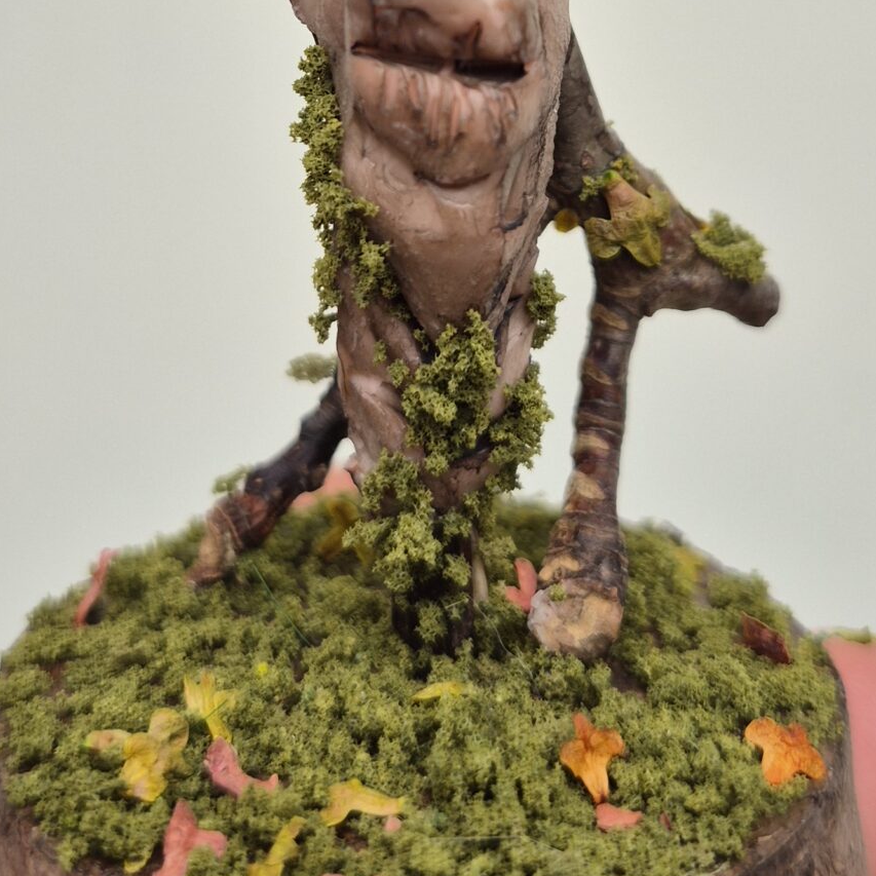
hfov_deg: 28.2
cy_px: 79
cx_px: 440
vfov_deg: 27.1
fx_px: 1746
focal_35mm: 61
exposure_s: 1/358
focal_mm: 5.4
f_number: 1.8
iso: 25
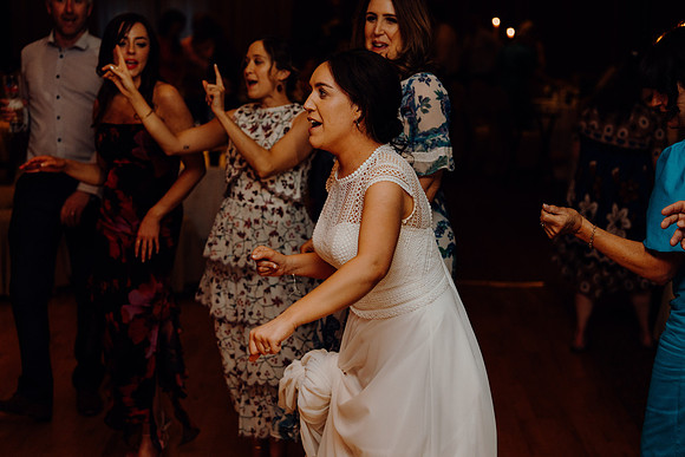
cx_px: 342
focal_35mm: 70
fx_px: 1332
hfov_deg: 28.8
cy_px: 228
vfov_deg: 19.5
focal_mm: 70
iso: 1250
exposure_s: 1/160
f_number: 2.8
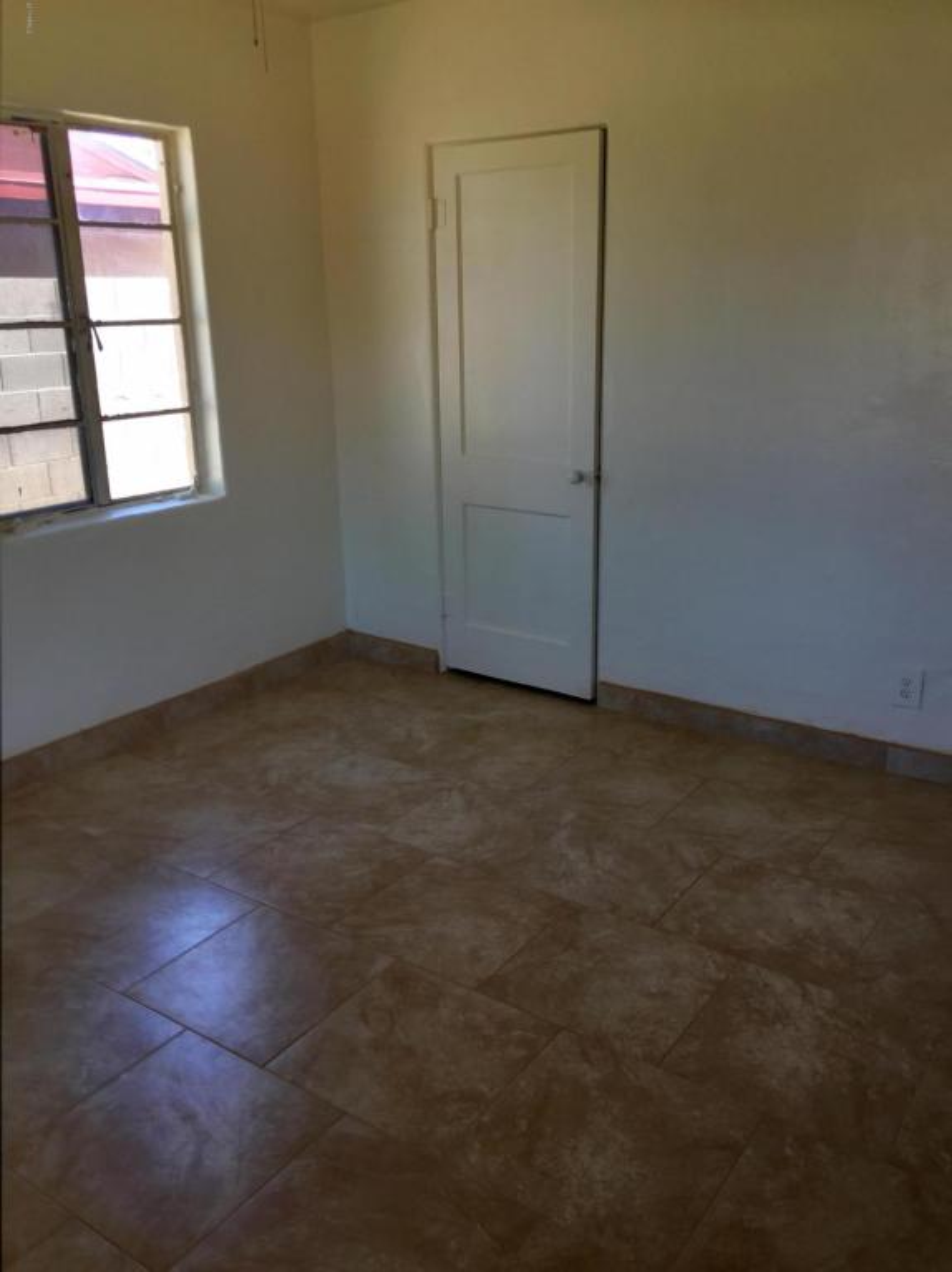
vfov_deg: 61.7
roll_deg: +0.6
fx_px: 1065
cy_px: 636
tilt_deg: -14.9
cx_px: 476
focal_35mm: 29
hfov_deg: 48.2
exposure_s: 1/162
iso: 32
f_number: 2.2
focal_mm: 4.15
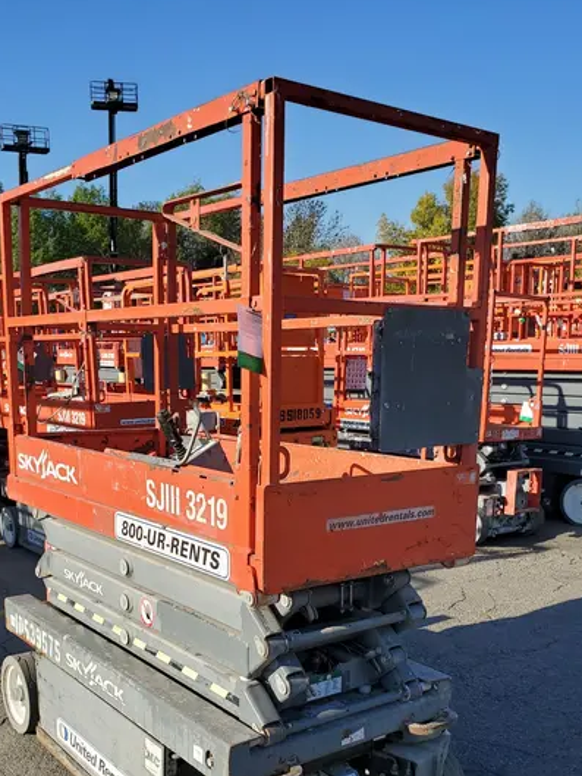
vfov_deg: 50.3
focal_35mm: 36
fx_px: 807
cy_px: 527
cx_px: 257
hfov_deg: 39.6
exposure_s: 1/1344
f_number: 2.4
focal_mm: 4.3
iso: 50
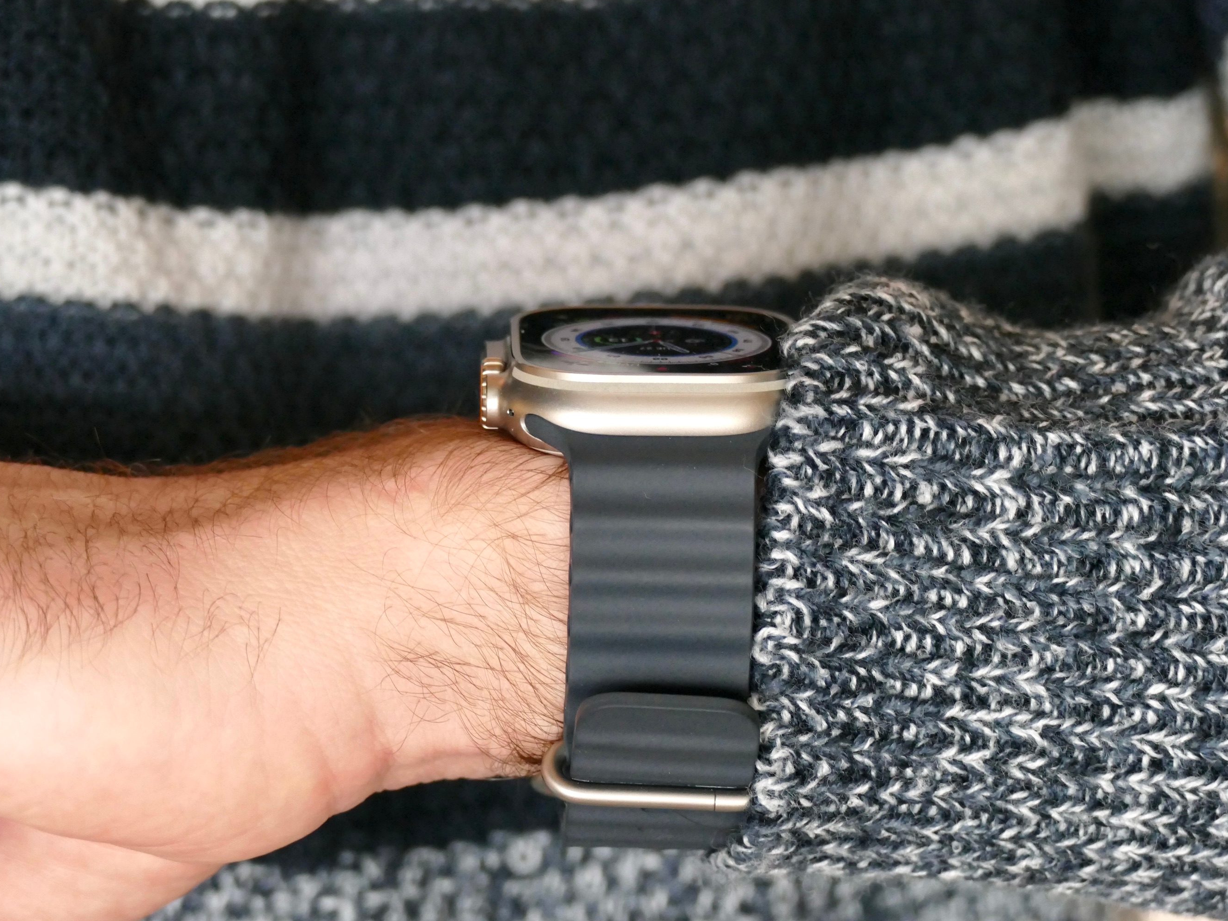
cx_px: 660
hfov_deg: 14.0
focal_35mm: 141
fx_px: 5003
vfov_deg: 10.5
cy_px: 460
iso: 1600
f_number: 3.9
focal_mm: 47.46
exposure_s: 1/50
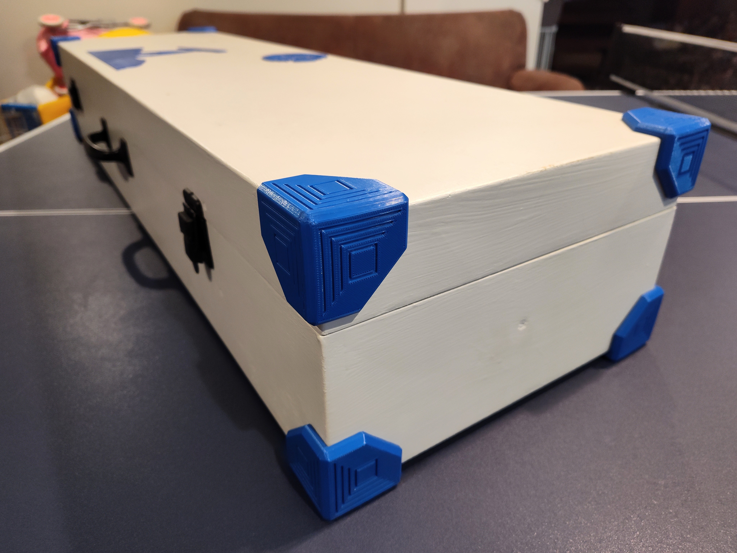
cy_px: 276
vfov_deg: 58.9
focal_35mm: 23
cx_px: 368
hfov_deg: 73.9
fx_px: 490
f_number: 1.8
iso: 1750
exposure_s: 1/60
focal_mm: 5.56
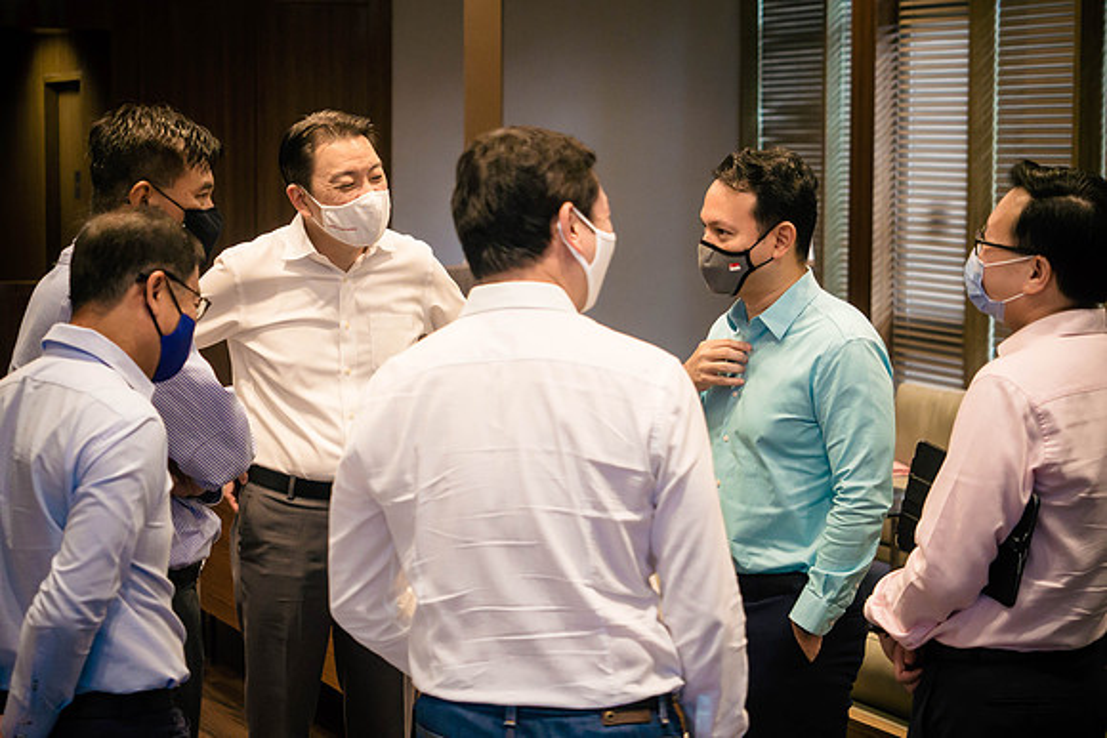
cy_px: 369
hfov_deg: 23.6
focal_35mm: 86
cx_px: 554
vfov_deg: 15.8
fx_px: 2655
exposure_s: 1/100
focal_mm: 40
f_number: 2.8
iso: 1600
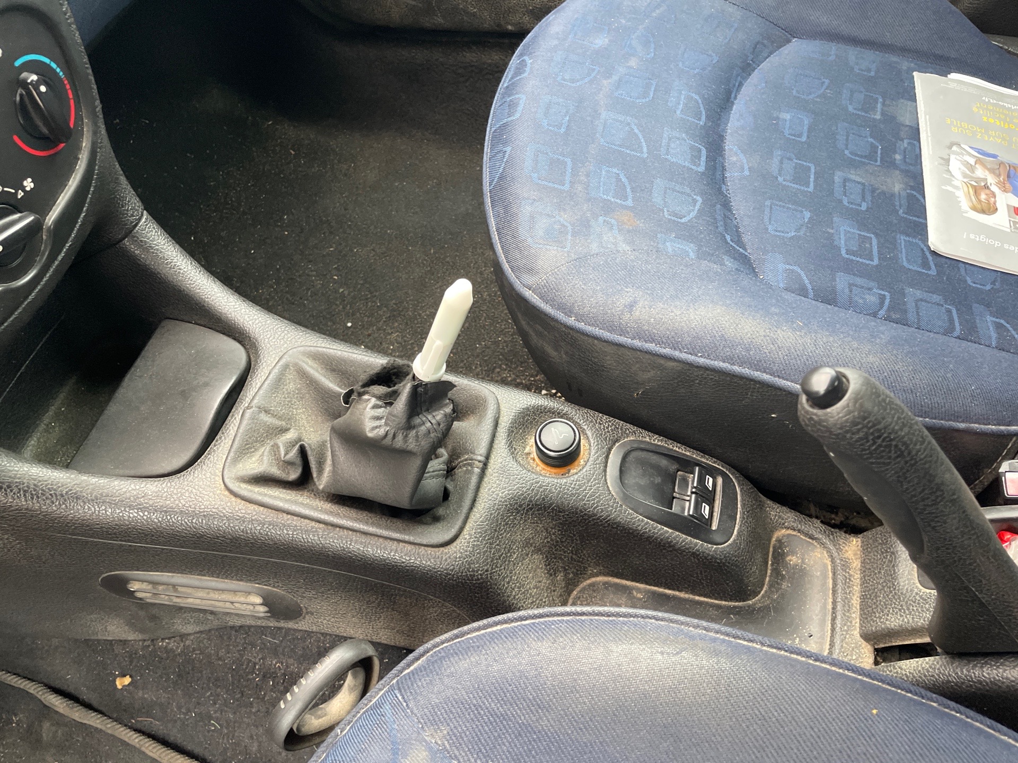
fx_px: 765
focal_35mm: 26
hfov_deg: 67.3
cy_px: 382
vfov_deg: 53.1
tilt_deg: -55.6
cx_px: 509
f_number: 1.6
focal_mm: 4.2
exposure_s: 1/60
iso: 250
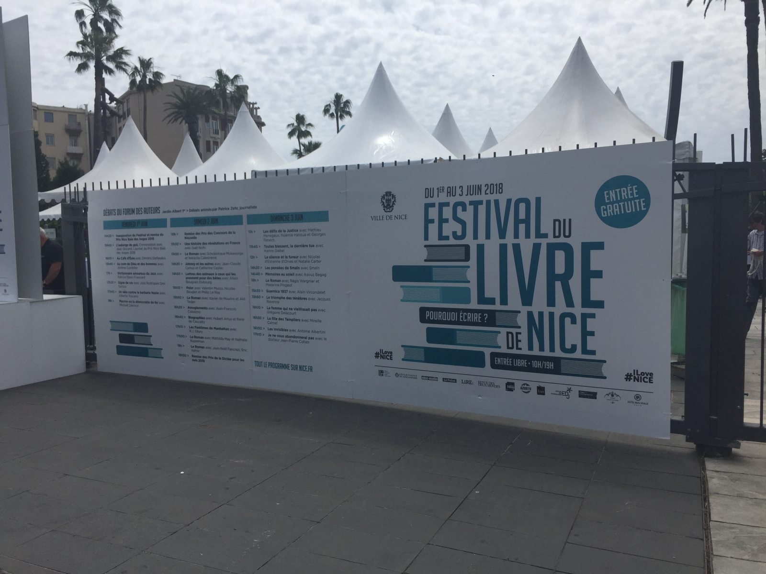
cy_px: 287
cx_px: 383
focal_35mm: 29
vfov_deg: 48.2
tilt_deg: -4.3
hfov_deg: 61.7
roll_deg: -0.4
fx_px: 642
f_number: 2.2
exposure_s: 1/4405
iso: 32
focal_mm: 4.15
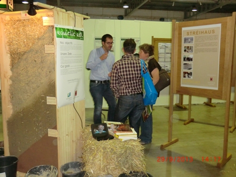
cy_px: 88
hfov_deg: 54.0
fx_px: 232
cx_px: 118
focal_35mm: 34
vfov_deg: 41.8
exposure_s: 1/60
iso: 500
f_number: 3.6
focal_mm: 6.1
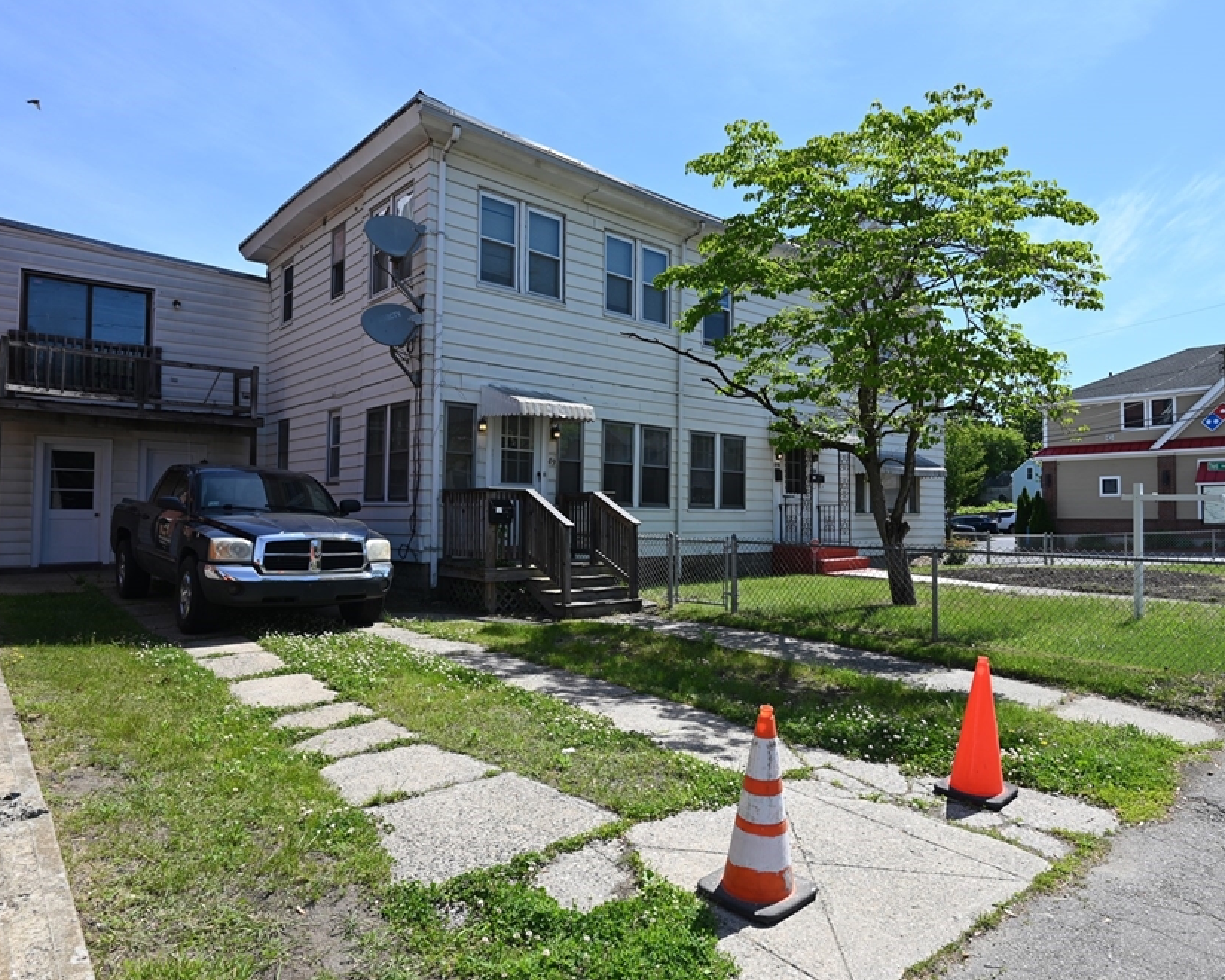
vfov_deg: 64.1
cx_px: 694
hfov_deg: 75.7
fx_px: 782
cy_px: 493
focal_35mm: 22
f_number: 6.3
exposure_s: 1/320
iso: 100
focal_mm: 18.5
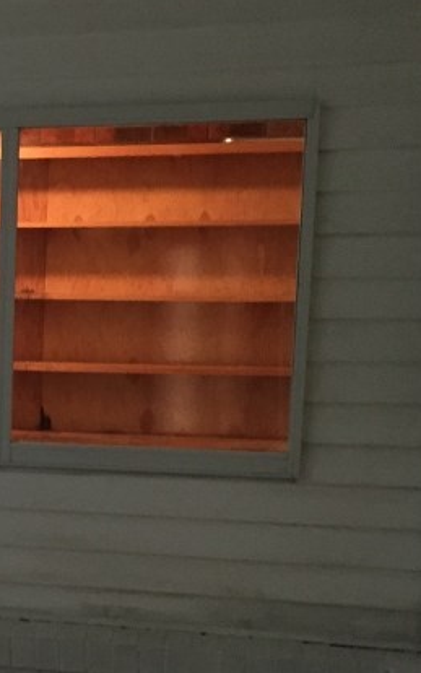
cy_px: 452
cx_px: -211
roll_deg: -1.8
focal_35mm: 76
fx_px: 1394
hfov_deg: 15.8
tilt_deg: -4.9
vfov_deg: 27.0
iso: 250
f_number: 2.2
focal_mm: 4.15
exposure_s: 1/17
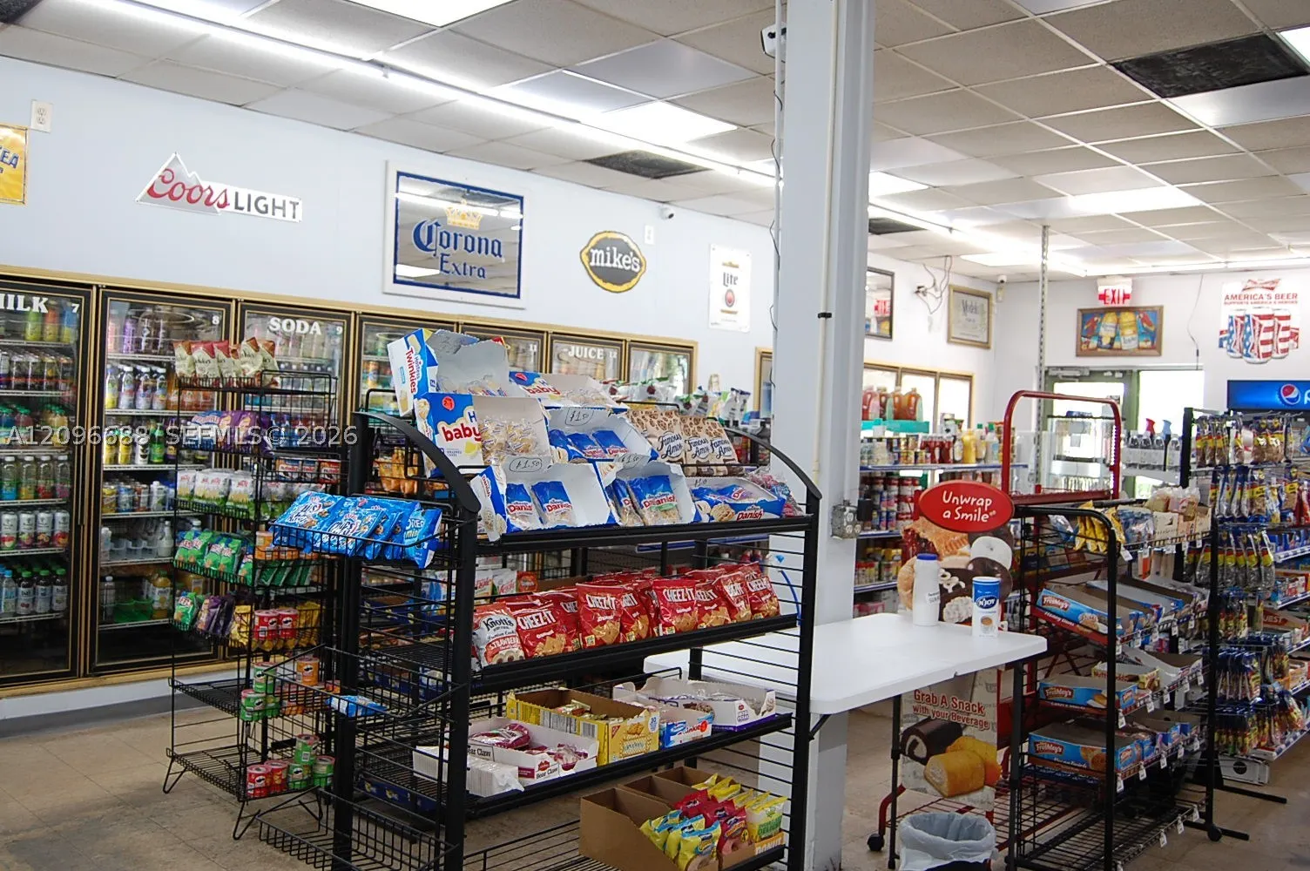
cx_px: 655
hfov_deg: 62.0
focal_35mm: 30
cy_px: 436
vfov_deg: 43.5
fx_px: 1091
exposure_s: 1/60
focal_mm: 20
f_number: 4
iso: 400
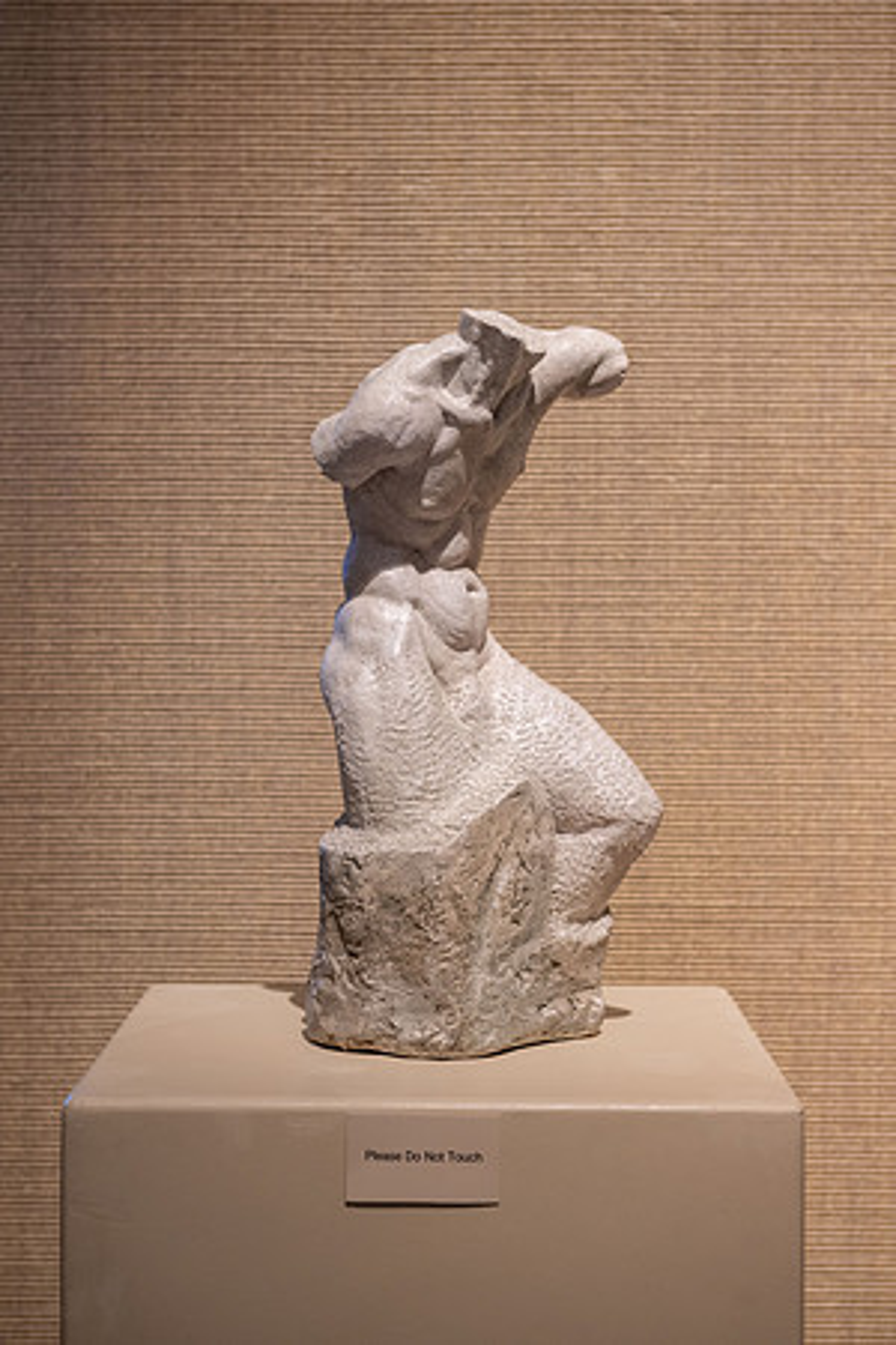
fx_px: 2613
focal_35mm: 70
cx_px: 448
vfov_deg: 28.8
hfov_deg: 19.5
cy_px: 672
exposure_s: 1/60
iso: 1000
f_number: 5.6
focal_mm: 70
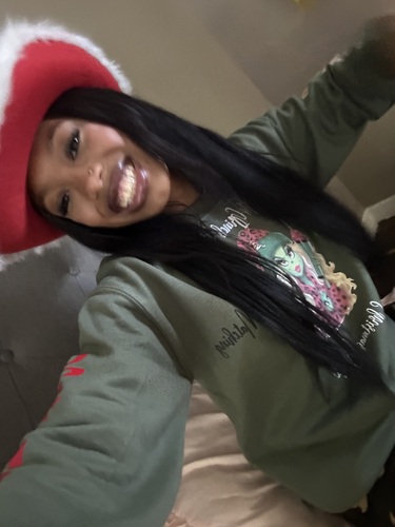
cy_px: 264
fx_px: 350
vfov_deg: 73.9
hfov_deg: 58.9
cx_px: 198
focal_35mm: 23
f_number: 1.9
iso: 1250
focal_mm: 2.69
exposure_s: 1/15
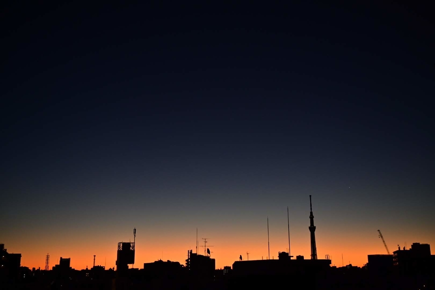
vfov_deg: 35.1
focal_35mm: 38
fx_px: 459
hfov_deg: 50.7
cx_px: 218
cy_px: 145
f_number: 4
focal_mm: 38
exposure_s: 1/160
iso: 800
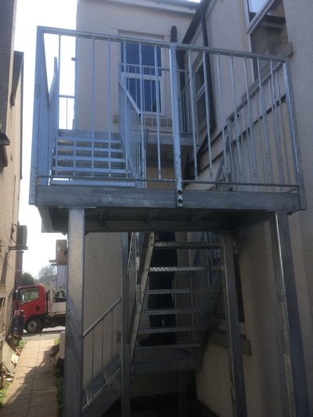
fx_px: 349
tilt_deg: +11.9
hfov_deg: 48.2
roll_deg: +1.7
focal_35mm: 29
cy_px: 208
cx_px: 156
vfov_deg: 61.6
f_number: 2.2
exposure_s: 1/836
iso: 25
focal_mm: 4.15
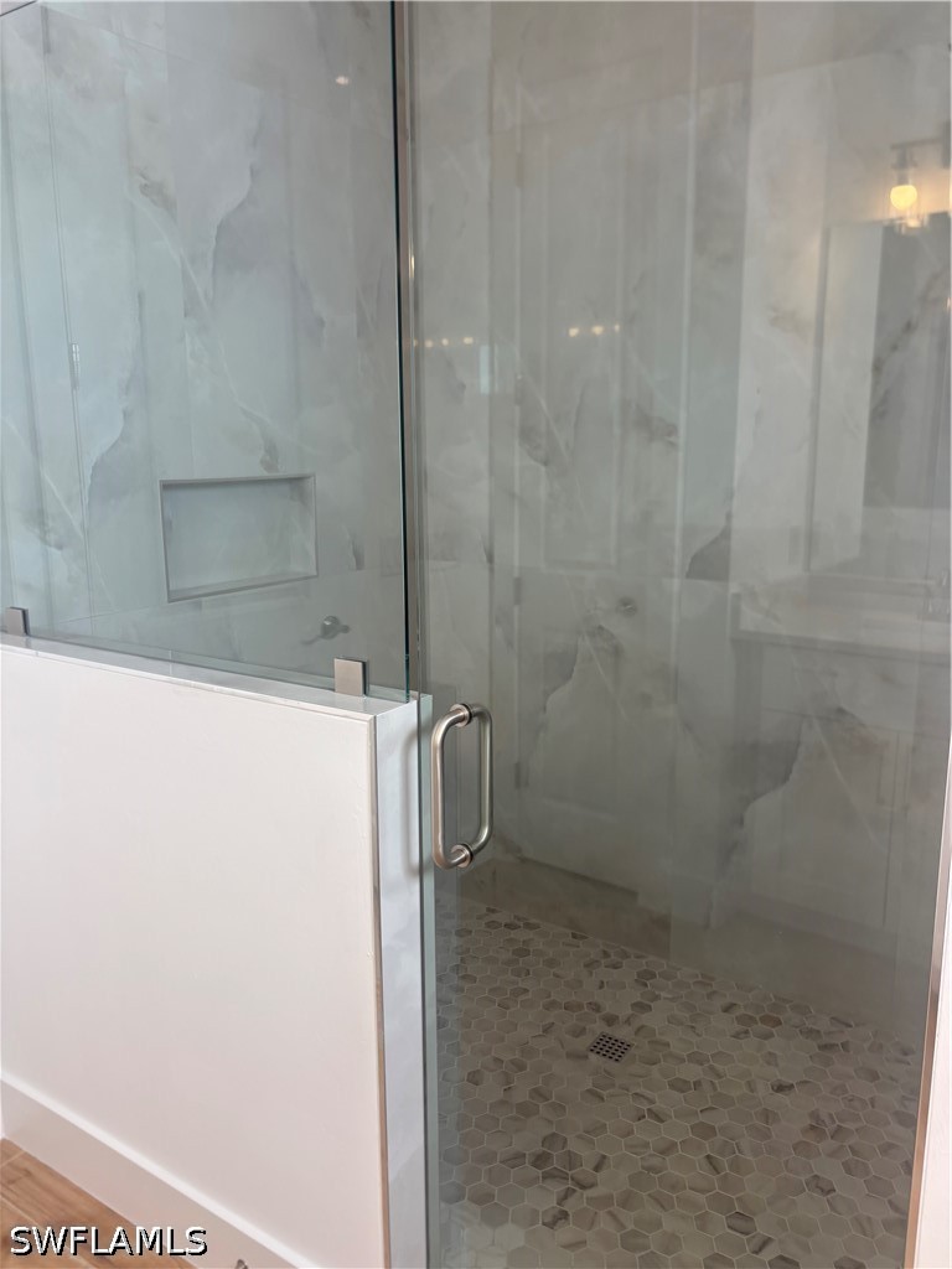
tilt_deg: -9.7
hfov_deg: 53.1
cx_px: 476
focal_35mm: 26
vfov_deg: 67.3
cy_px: 634
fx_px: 953
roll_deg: -0.6
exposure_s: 1/145
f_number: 1.6
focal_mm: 5.96
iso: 32
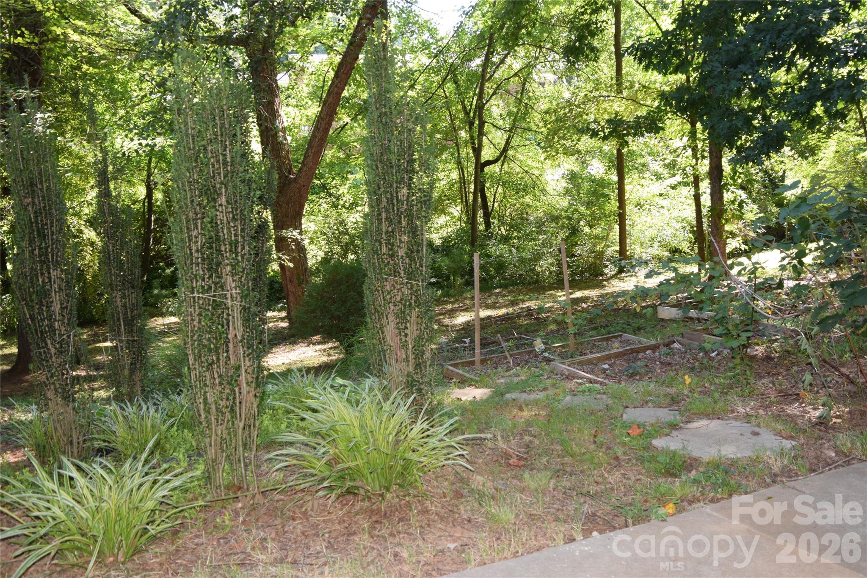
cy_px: 289
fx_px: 867
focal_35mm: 36
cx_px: 434
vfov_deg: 36.9
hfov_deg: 53.1
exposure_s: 1/125
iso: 560
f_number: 5.6
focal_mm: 24
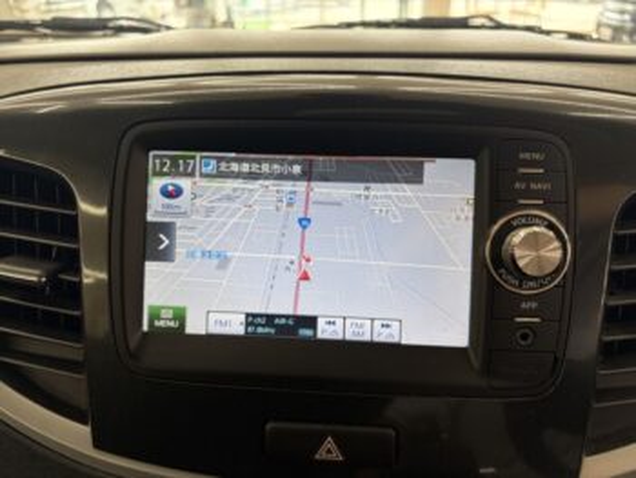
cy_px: 239
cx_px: 318
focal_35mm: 26
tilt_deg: -27.6
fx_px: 478
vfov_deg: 53.1
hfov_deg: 67.3
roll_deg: +0.1
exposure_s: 1/100
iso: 64
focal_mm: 5.96
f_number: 1.6
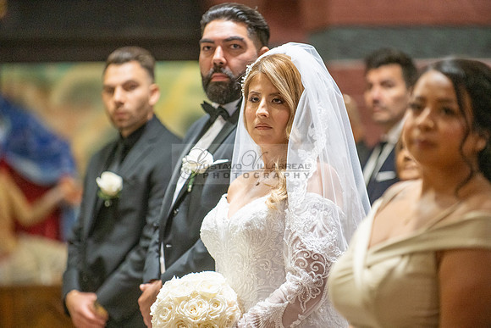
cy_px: 164
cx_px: 246
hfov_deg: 10.3
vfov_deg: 6.9
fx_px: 2728
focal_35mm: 200
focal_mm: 200
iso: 3200
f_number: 2.8
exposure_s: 1/250
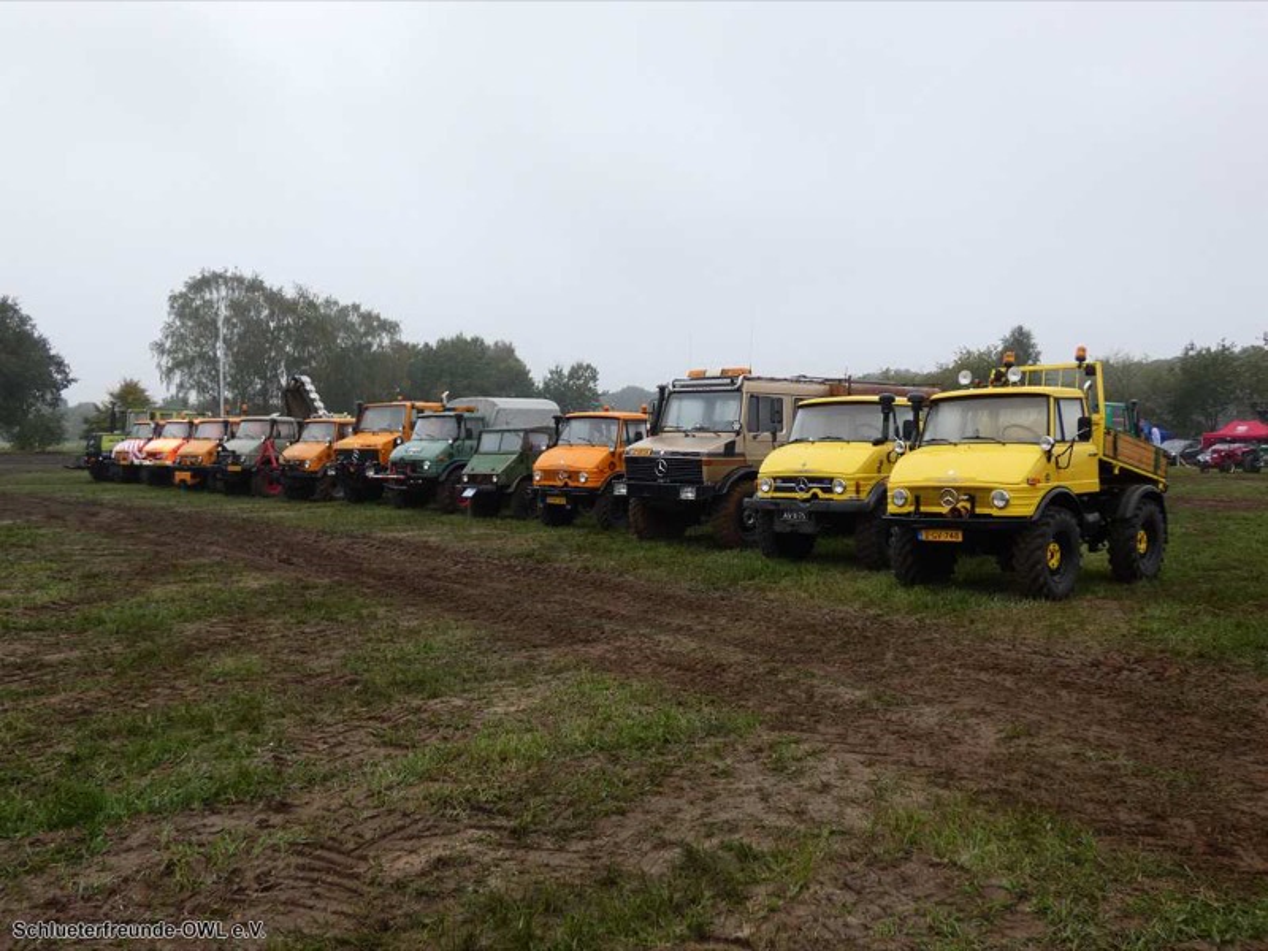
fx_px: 1136
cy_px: 476
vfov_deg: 45.4
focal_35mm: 31
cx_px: 634
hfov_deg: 58.4
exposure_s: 1/160
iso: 80
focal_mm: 5.5
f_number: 3.3
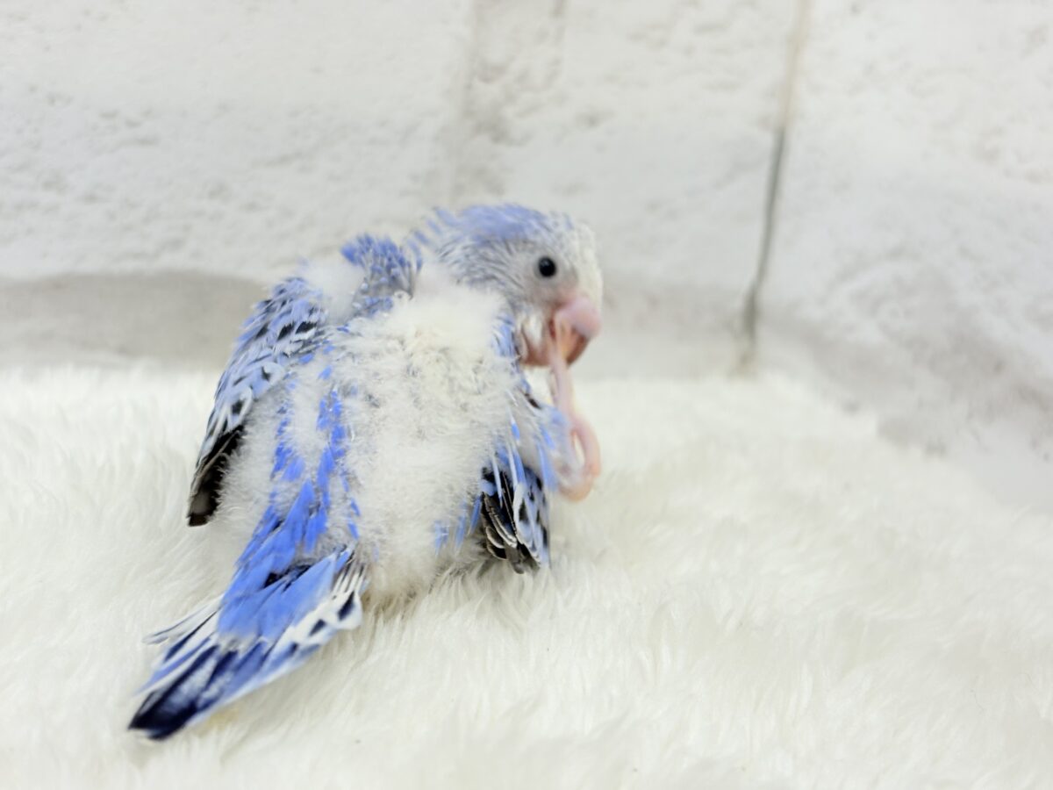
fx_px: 1582
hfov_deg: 36.8
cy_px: 395
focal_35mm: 52
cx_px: 526
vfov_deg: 28.0
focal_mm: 5.96
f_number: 1.6
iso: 64
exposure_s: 1/100
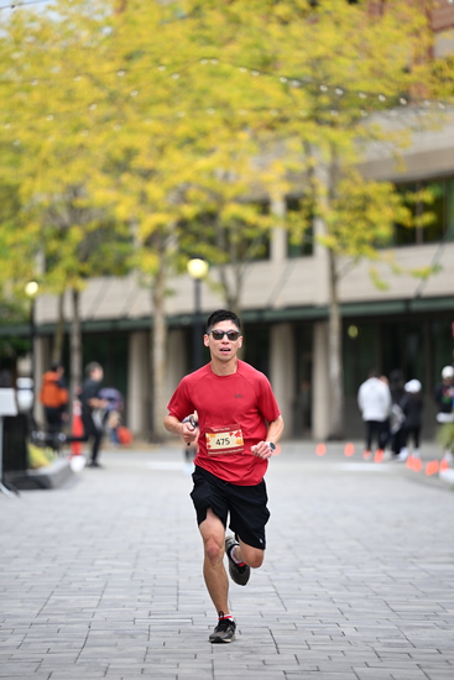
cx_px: 227
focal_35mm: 170
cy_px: 340
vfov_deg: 12.1
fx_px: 3214
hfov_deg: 8.1
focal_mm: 170
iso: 640
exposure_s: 1/2000
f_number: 2.8
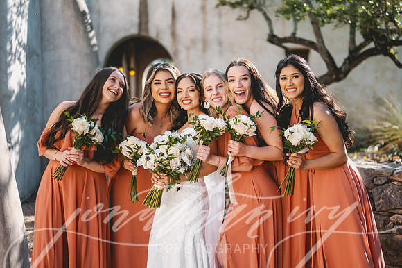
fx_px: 598
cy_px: 124
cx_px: 212
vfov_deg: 25.2
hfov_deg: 37.1
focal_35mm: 54
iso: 80
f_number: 1.8
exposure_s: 1/2500
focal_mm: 50
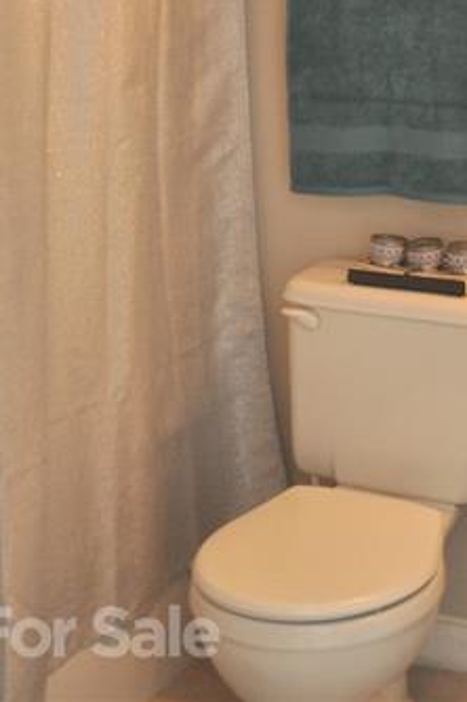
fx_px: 1680
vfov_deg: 22.1
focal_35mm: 86
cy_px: -103
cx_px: 503
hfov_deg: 15.4
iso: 800
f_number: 4
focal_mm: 25
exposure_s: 1/60
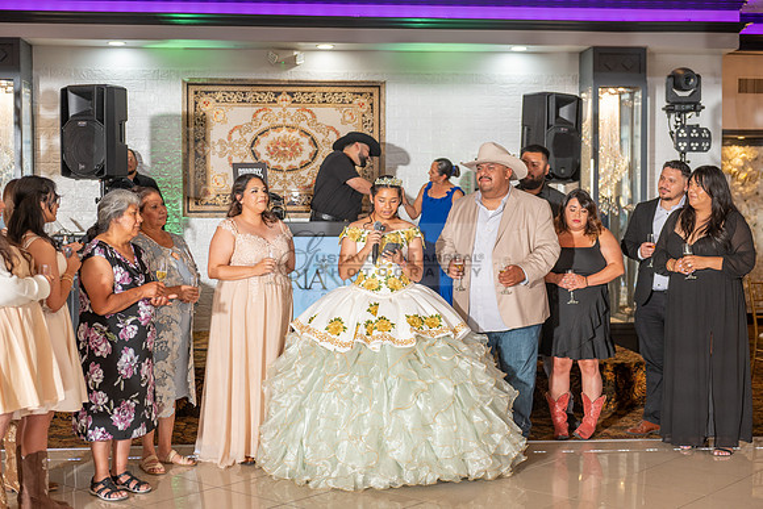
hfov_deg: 39.6
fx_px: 1060
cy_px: 254
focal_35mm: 50
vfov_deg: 27.0
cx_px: 382
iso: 500
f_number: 3.5
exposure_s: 1/200
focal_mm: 50
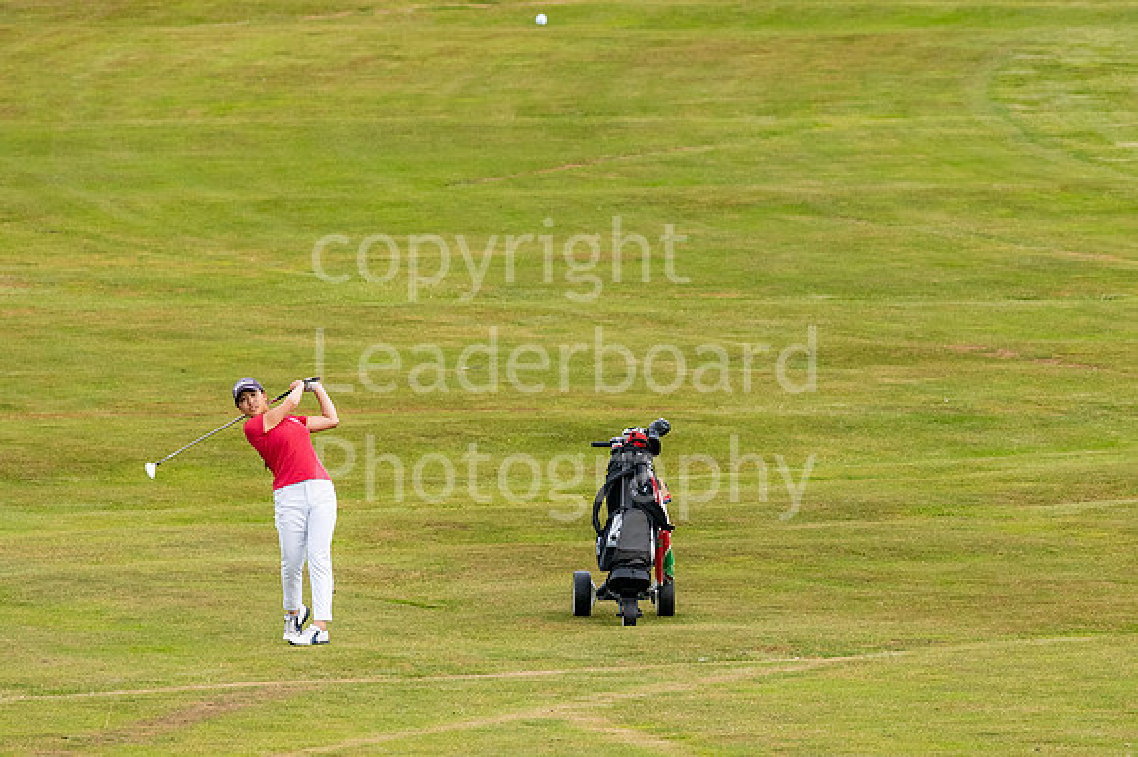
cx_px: 650
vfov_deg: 2.6
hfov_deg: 3.9
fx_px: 16567
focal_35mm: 524
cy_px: 375
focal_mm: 300
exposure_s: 1/1000
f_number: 5.6
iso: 320
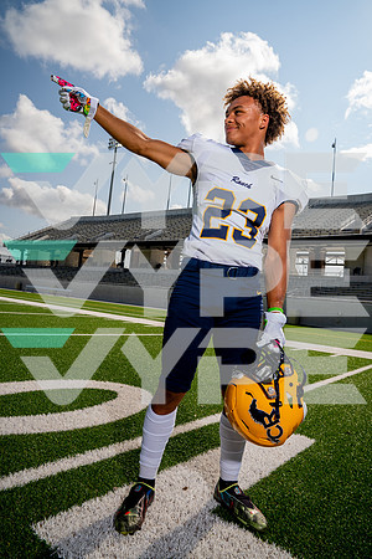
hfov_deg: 53.1
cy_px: 280
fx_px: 372
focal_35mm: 24
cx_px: 186
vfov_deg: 73.7
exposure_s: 1/250
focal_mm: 24
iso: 100
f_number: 7.1
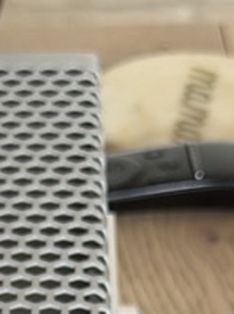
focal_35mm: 194
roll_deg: +3.8
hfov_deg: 7.4
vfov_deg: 9.6
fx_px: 1752
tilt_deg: -43.0
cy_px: 618
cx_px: -179
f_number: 1.78
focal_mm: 6.76
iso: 125
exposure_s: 1/72
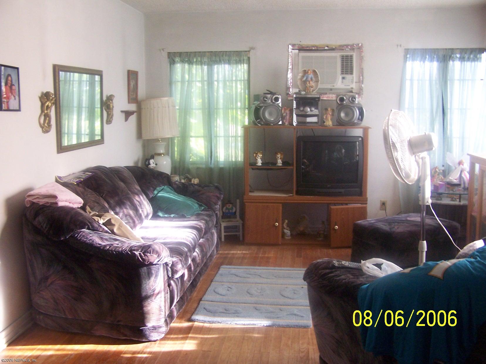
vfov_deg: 37.7
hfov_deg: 49.0
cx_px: 243
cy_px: 182
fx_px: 534
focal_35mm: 38
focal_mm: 6.3
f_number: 2.8
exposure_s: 1/20
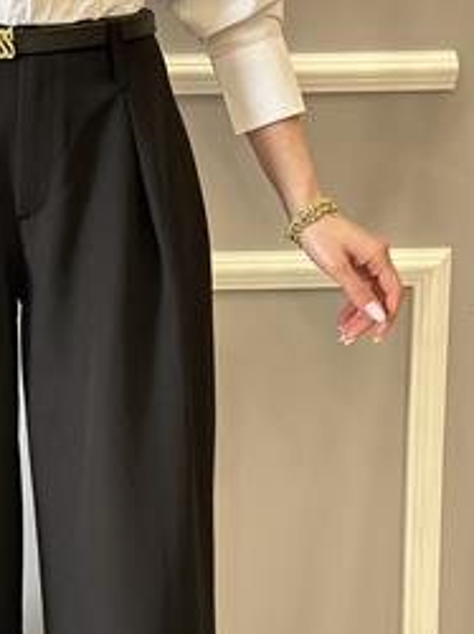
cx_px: 41
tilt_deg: -10.8
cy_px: 517
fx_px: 1829
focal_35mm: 100
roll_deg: -0.3
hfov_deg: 14.6
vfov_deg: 19.4
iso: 125
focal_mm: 6.86
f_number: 1.78
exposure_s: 1/71
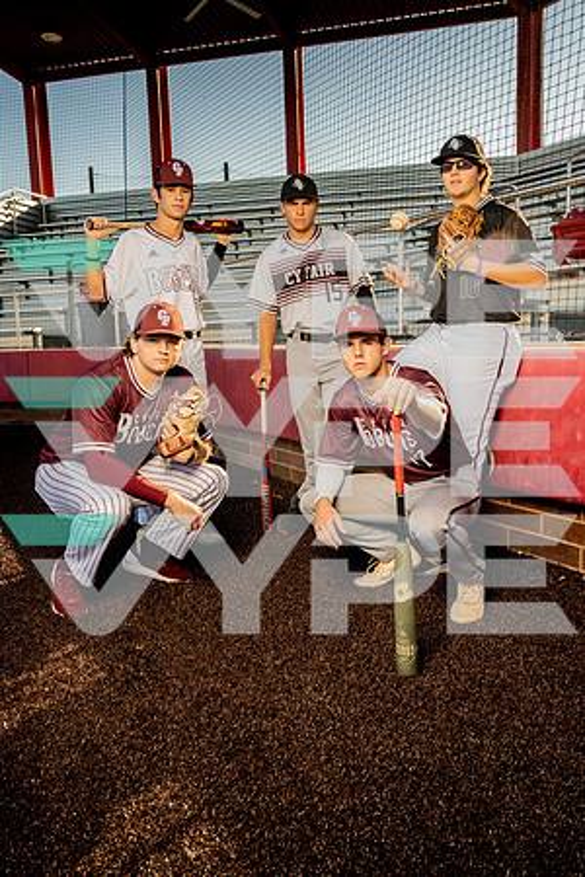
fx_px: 780
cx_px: 292
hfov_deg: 41.1
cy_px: 438
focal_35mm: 32
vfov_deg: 58.7
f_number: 10
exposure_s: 1/250
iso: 400
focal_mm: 32
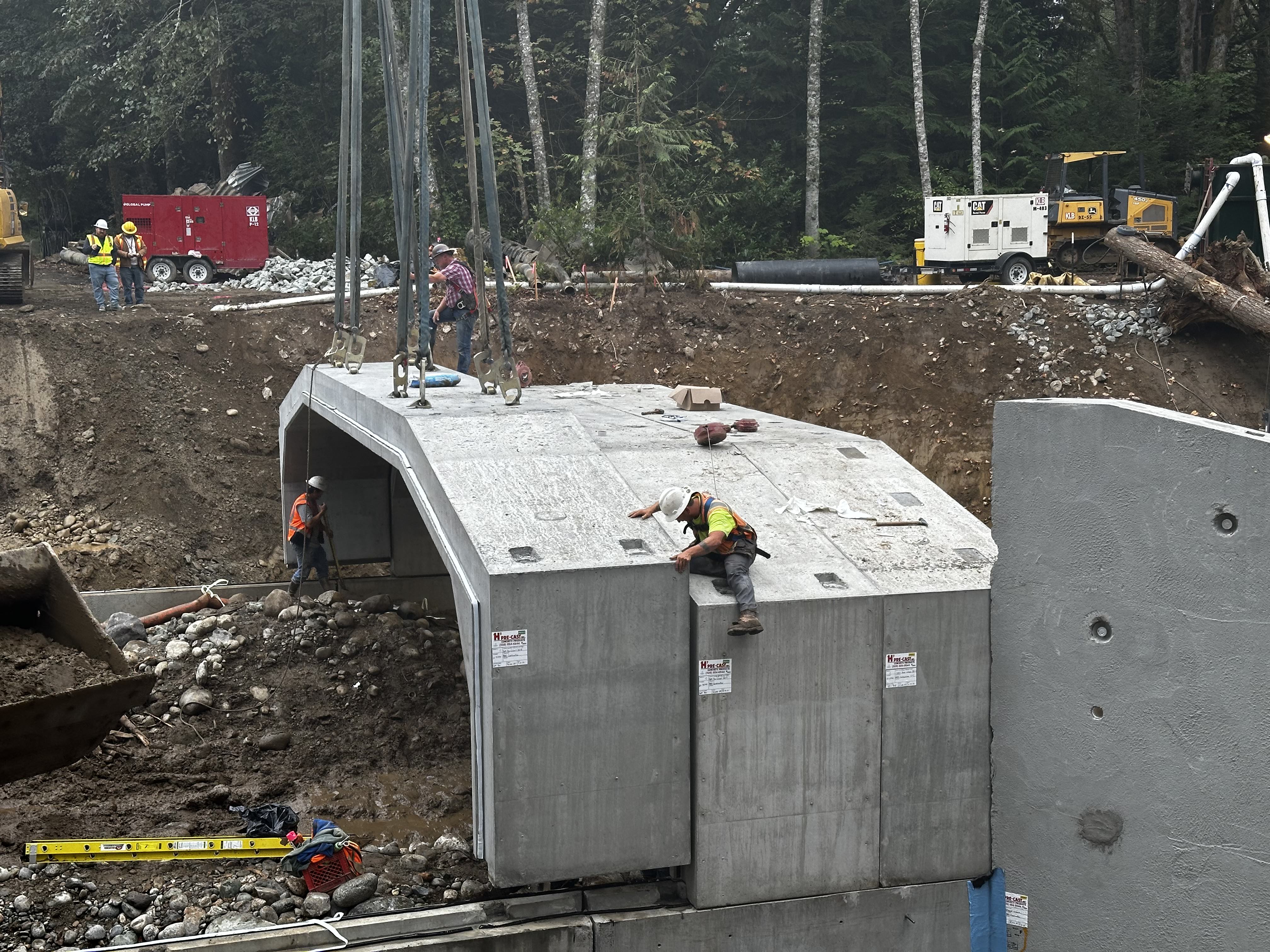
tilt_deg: -8.2
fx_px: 1761
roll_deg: +0.7
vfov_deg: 30.3
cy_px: 476
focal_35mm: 48
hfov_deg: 39.7
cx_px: 635
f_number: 1.78
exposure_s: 1/328
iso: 64
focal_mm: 6.86
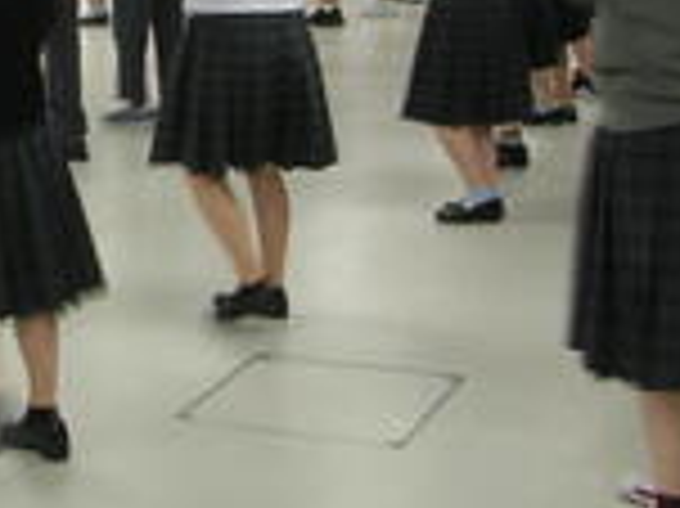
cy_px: 45
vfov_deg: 15.7
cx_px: -18
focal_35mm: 93
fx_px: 1825
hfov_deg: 20.4
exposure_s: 1/6.8
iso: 50
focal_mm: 5.8
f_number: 2.8
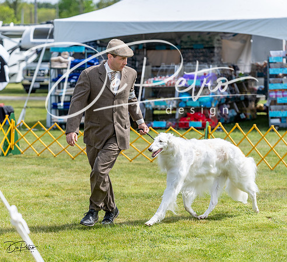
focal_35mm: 143
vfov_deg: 11.7
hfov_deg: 12.7
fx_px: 1286
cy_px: 131
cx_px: 150
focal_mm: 111
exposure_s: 1/1000
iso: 100
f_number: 3.5
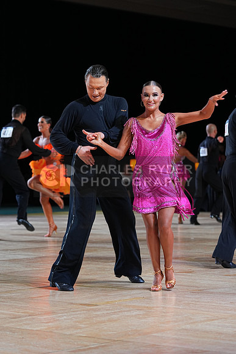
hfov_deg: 12.5
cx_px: 118
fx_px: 1081
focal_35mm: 110
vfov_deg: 18.6
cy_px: 177
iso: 1250
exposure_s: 1/500
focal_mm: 110
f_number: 4
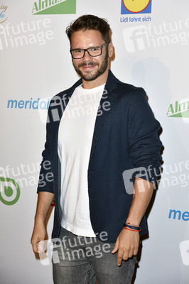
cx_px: 94
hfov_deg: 16.6
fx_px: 647
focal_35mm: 82
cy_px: 142
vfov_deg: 24.8
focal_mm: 82
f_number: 5.6
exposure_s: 1/160
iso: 800
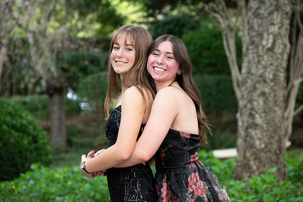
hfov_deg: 13.2
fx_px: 1305
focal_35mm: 155
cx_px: 152
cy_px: 101
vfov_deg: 8.9
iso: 1250
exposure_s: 1/640
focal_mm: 155
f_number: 7.1
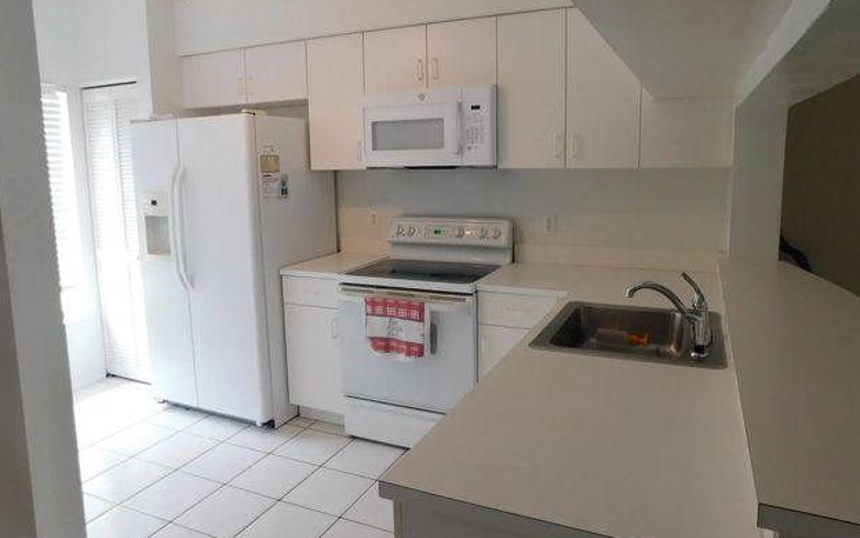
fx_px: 586
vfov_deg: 49.2
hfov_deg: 72.5
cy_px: 237
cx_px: 423
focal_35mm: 25
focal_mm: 4
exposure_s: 1/30
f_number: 3
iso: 200
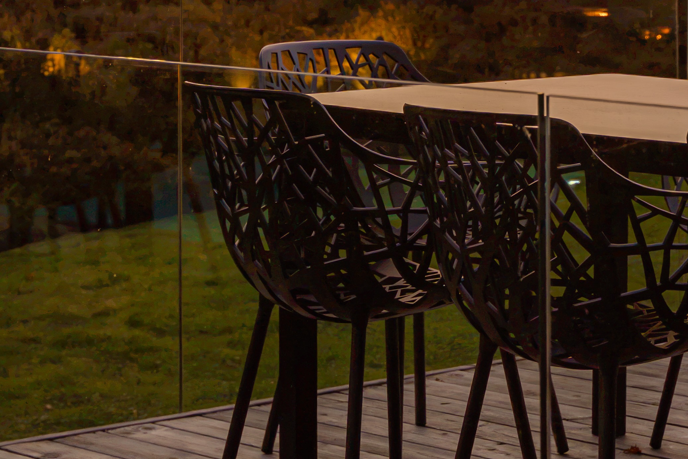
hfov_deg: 14.8
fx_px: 2625
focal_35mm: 137
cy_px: -147
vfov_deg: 9.8
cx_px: 615
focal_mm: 40.7
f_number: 5
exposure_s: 1/15
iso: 160
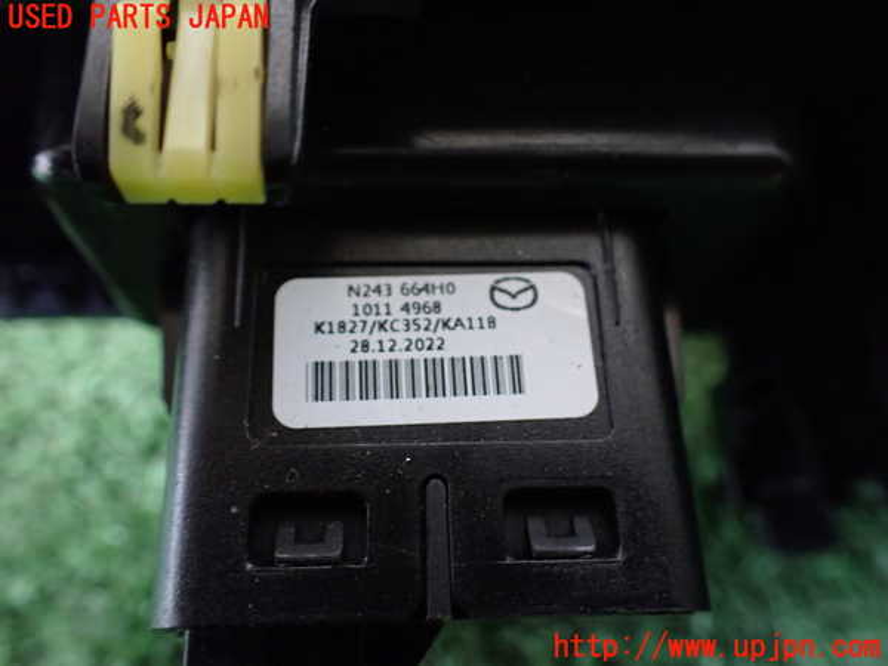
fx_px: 770
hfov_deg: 60.0
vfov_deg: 46.8
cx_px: 444
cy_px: 333
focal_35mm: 30
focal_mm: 5.4
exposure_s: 1/60
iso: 800
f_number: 2.3
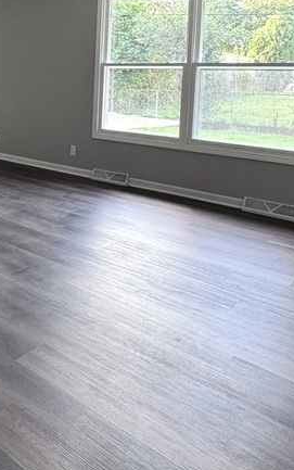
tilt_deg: -5.1
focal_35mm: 37
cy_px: 114
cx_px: 8
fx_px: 474
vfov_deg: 50.4
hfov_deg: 32.1
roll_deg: -0.8
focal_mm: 2.22
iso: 160
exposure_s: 1/99
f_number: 2.2
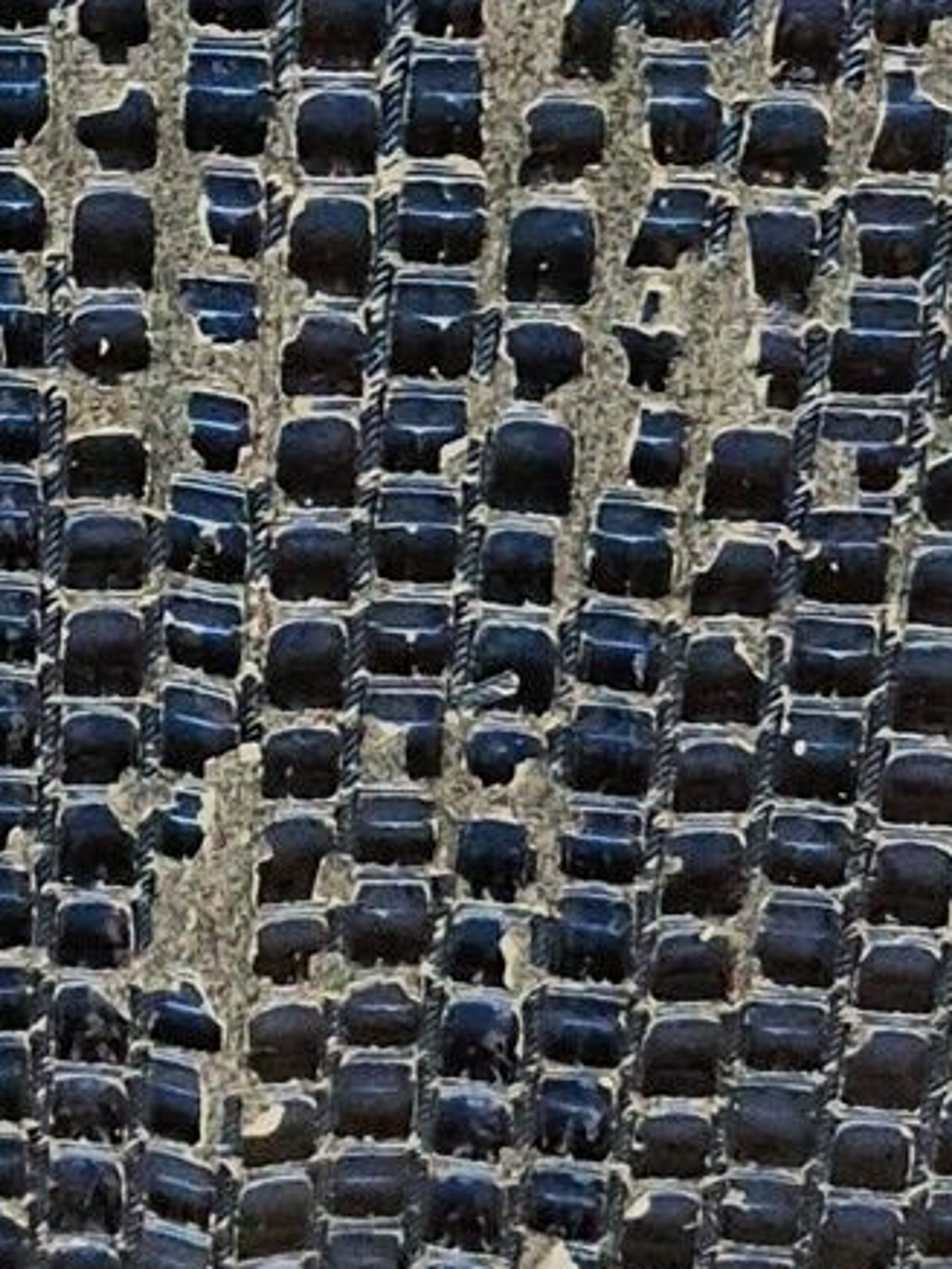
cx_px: -78
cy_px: 287
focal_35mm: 120
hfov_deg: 12.2
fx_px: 4398
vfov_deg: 16.3
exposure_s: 1/50
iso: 640
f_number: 1.7
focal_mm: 4.32
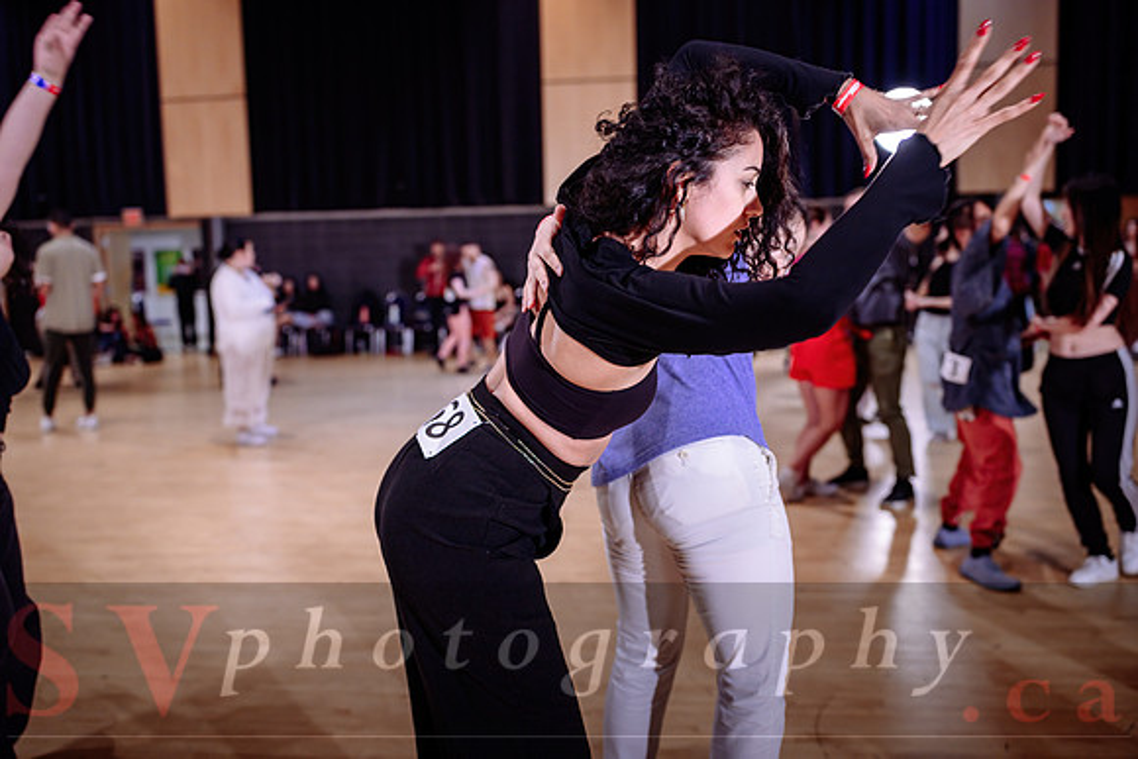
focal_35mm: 30
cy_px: 380
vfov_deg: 43.6
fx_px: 949
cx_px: 569
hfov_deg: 61.9
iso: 1250
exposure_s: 1/250
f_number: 2
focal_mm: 30
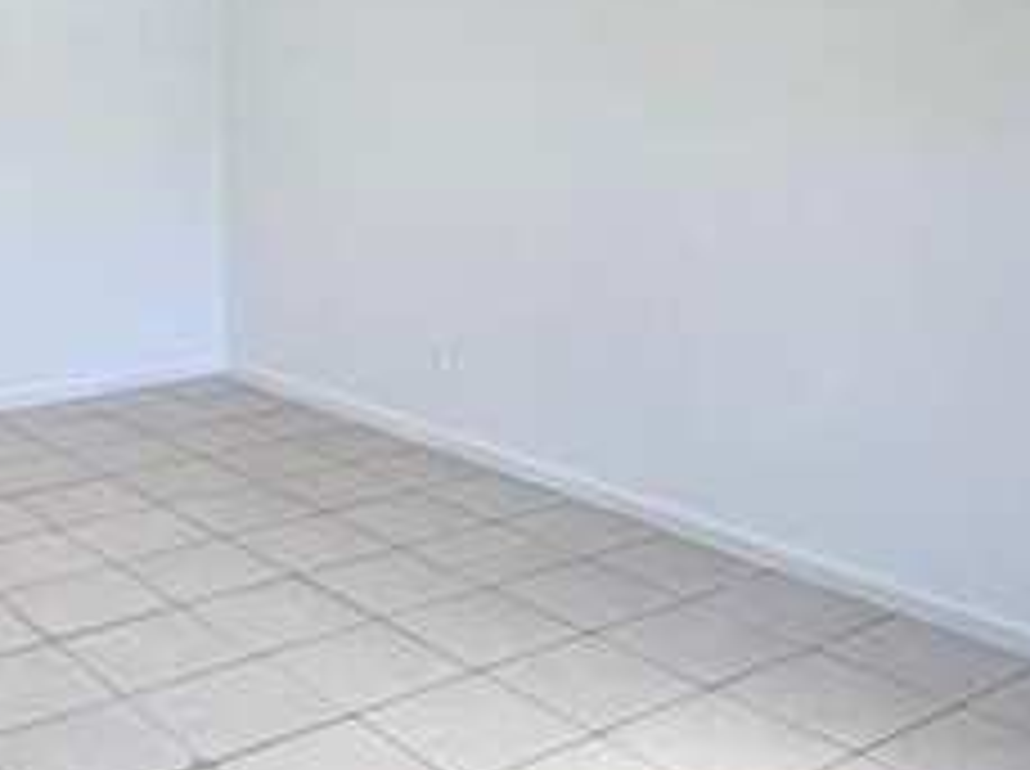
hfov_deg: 38.2
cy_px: 27
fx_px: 1456
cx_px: 283
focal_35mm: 49
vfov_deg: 28.1
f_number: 2.2
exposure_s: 1/121
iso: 125
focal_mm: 2.22
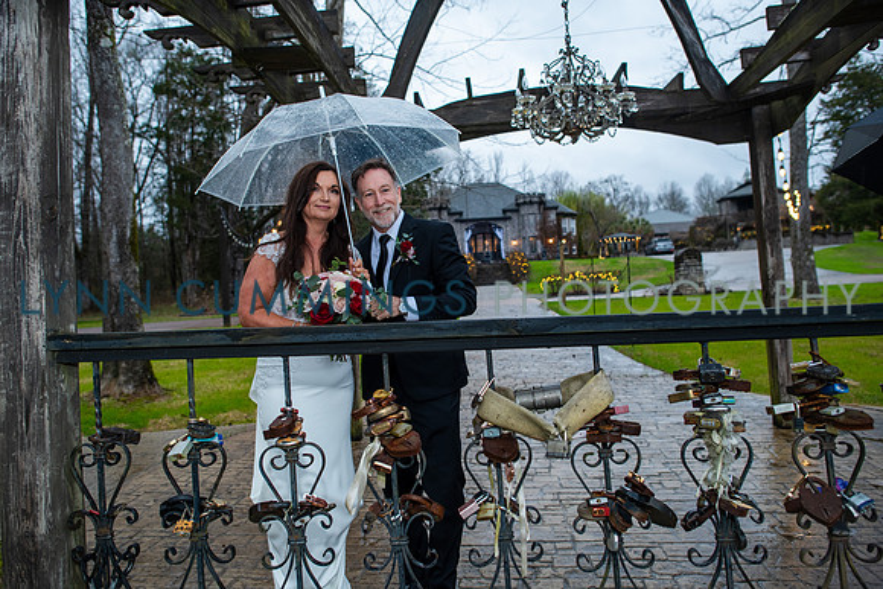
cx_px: 442
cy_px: 294
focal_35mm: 24
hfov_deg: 73.7
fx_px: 589
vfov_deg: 53.2
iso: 640
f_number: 3.2
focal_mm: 24
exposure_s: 1/160
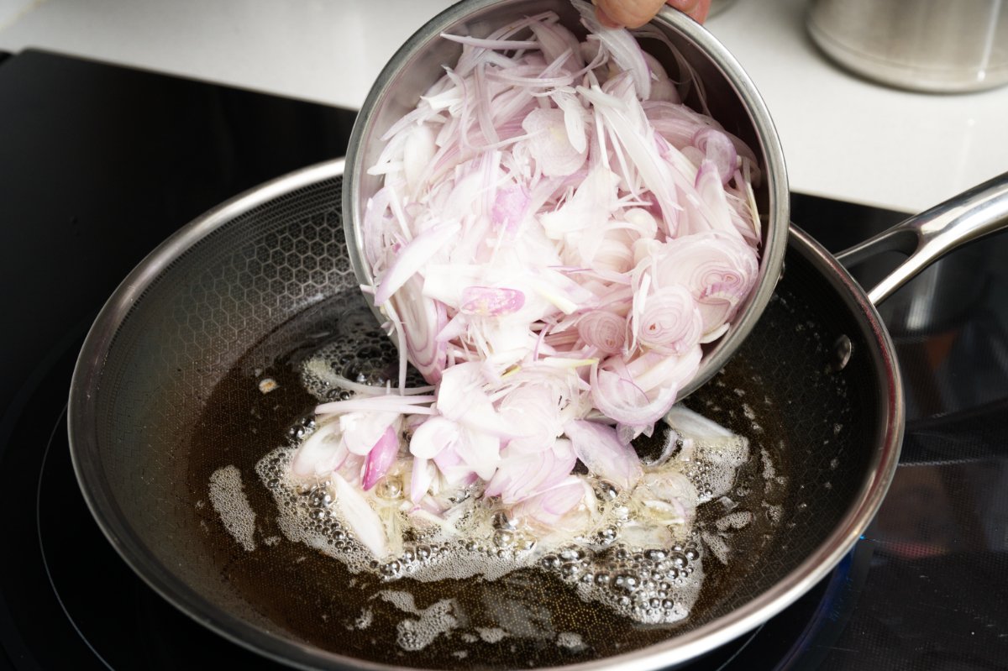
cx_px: 504
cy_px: 336
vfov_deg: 29.2
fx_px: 1287
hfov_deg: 42.8
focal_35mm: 46
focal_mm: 46
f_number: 8
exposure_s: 1/160
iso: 1000
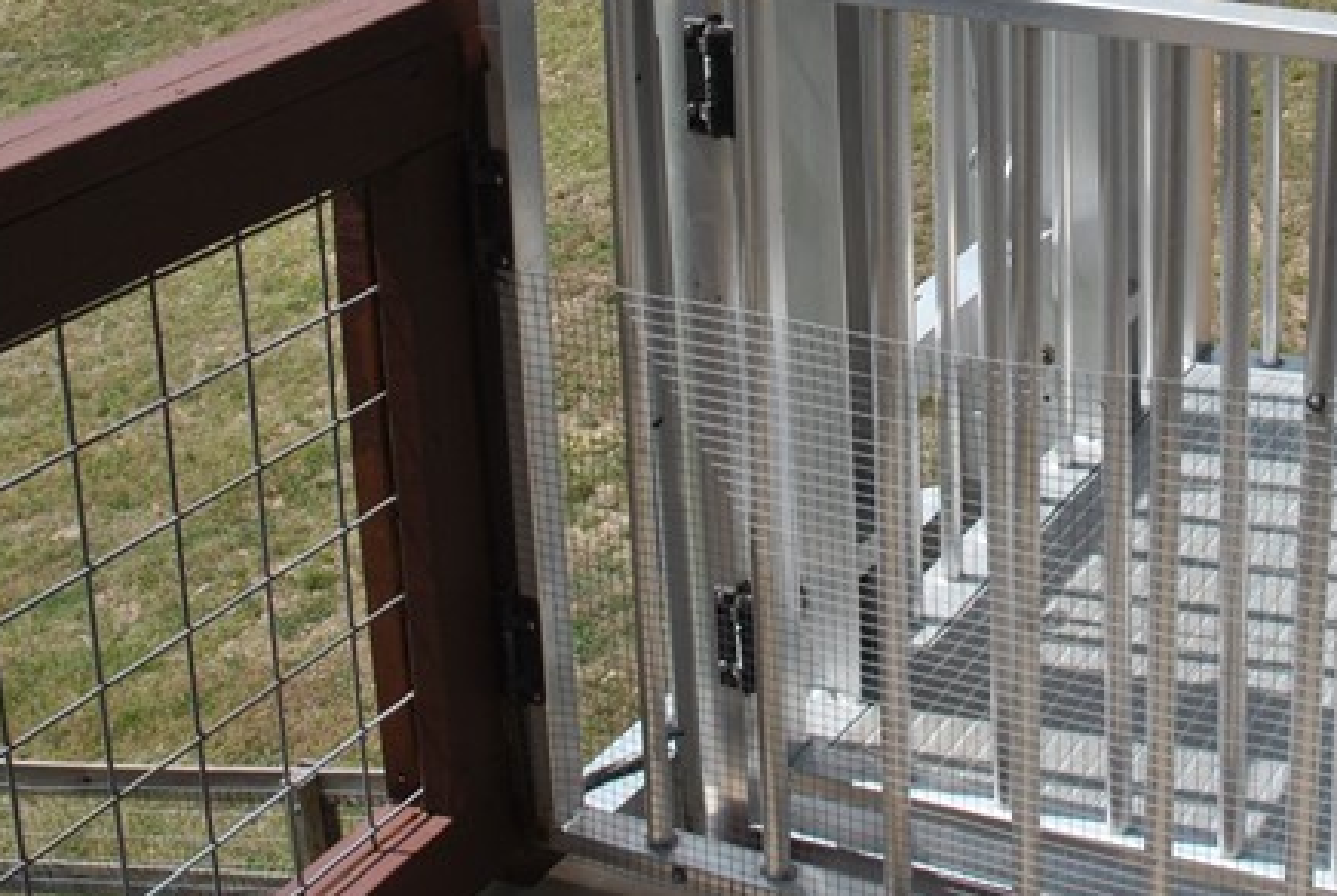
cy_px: -37
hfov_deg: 29.4
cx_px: 1056
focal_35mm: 67
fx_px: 2492
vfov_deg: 19.7
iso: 100
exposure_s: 1/250
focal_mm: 18
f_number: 8
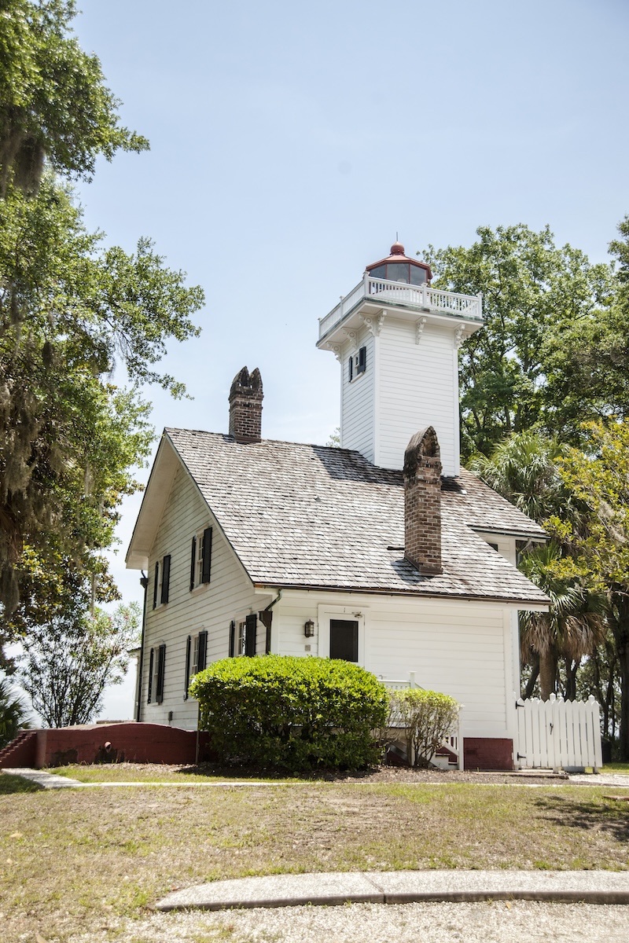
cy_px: 472
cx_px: 314
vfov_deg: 50.7
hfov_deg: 35.1
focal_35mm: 38
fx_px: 996
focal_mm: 38
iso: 320
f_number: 5
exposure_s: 1/3200
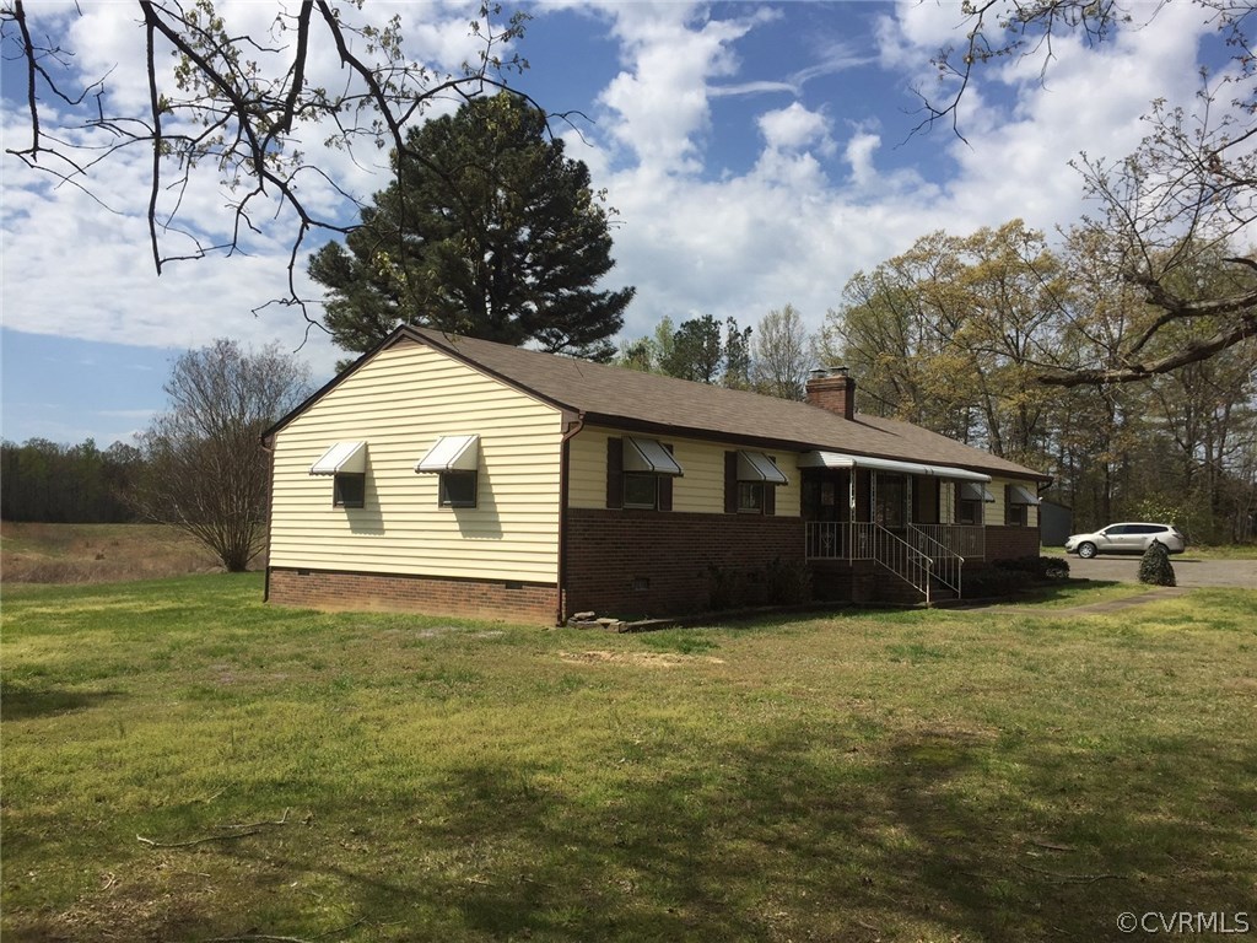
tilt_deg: +2.3
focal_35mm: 29
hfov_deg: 61.7
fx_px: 1053
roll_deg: -0.9
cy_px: 472
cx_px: 628
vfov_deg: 48.2
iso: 32
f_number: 2.2
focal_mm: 4.15
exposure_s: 1/3300
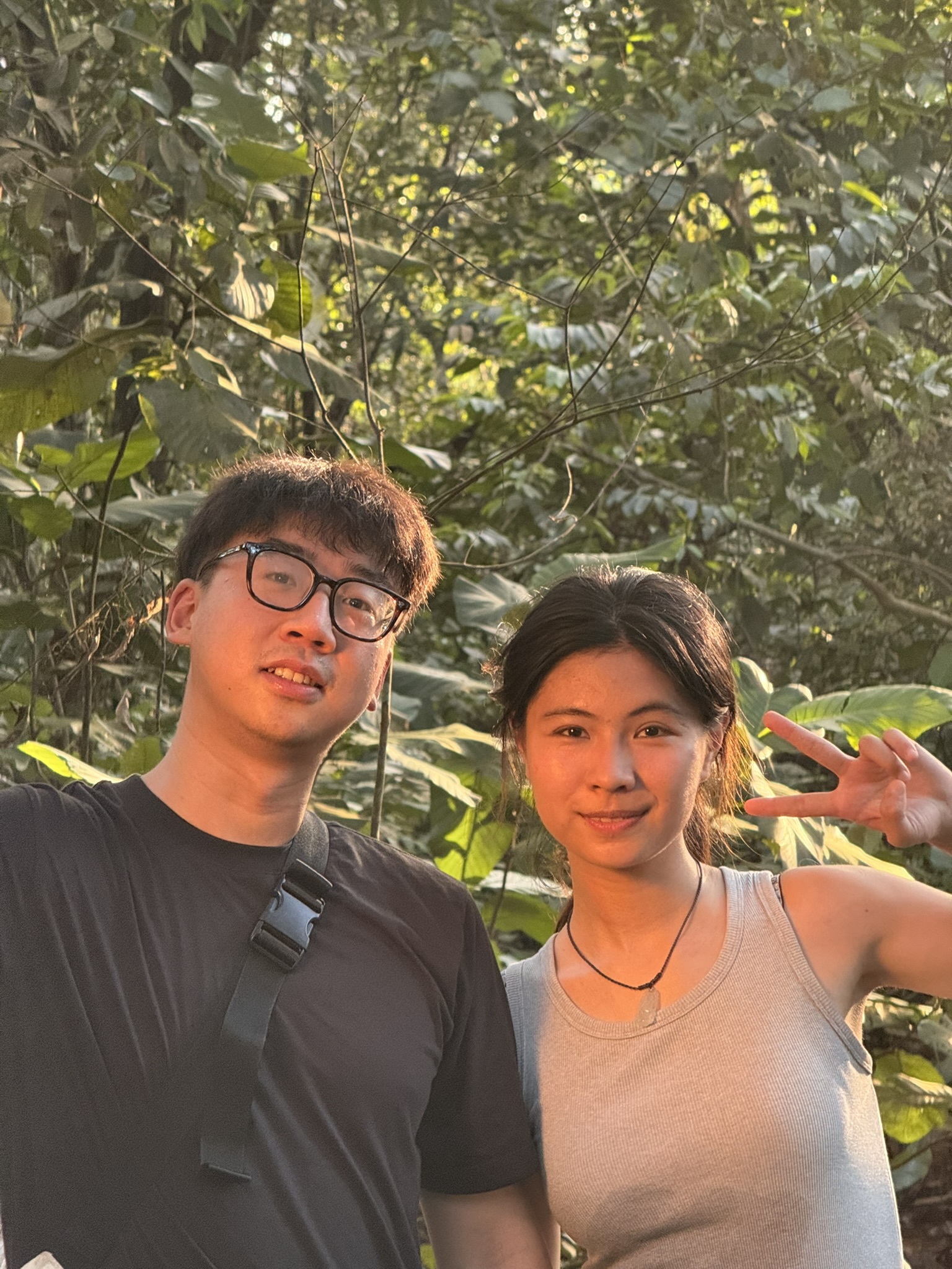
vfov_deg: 16.4
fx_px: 4400
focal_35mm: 120
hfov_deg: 12.3
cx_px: 476
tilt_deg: +1.8
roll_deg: -0.1
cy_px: 634
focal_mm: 15.66
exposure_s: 1/66
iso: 400
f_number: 2.8
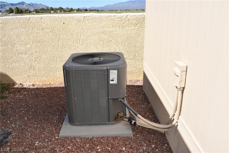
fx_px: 191
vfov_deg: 43.7
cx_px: 114
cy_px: 76
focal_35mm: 30
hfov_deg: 61.9
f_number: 10
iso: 100
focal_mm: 20
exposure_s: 1/200
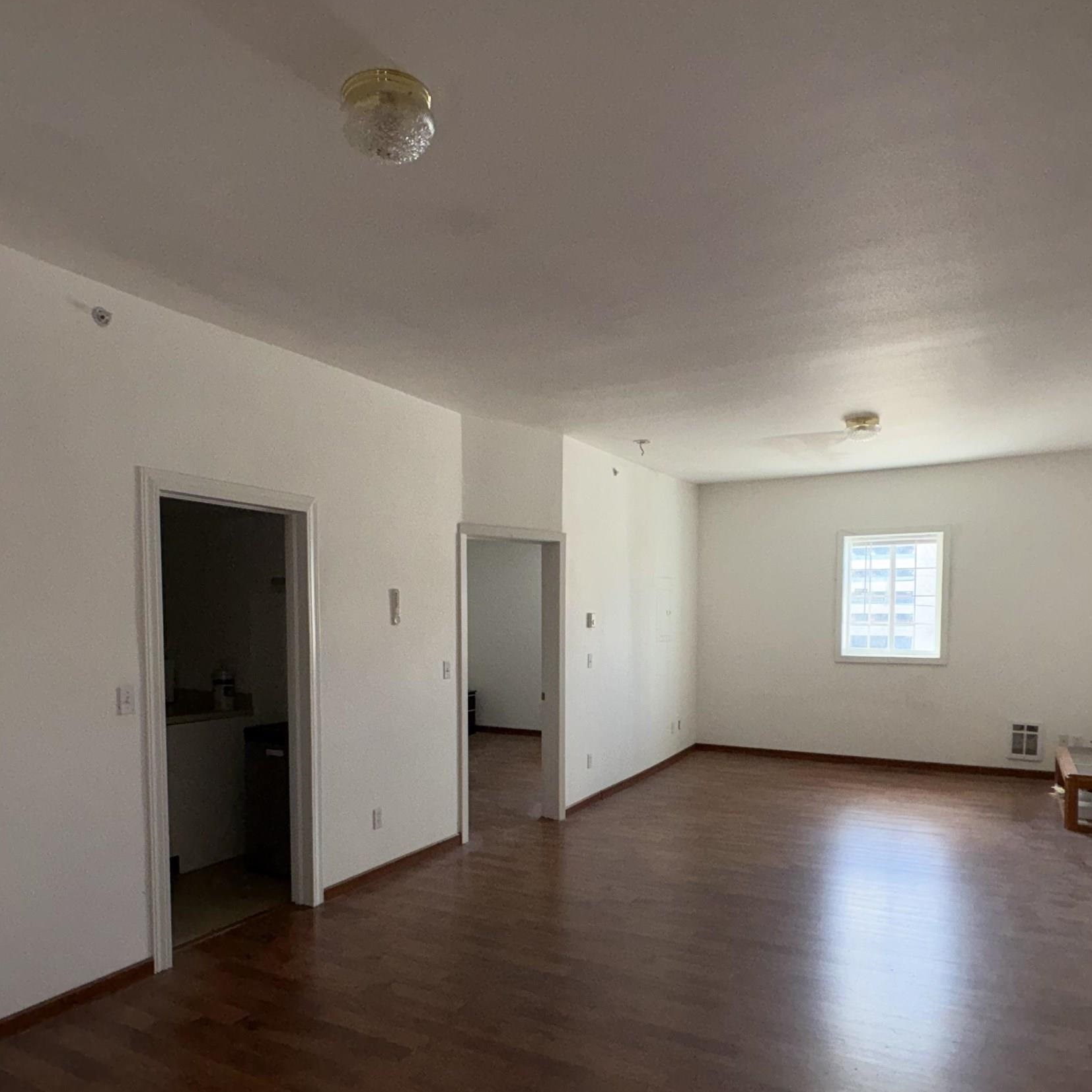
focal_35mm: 23
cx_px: 538
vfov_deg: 66.7
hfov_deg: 67.3
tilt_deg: -3.1
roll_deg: -0.2
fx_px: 821
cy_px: 652
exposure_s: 1/122
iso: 40
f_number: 2.2
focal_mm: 2.22
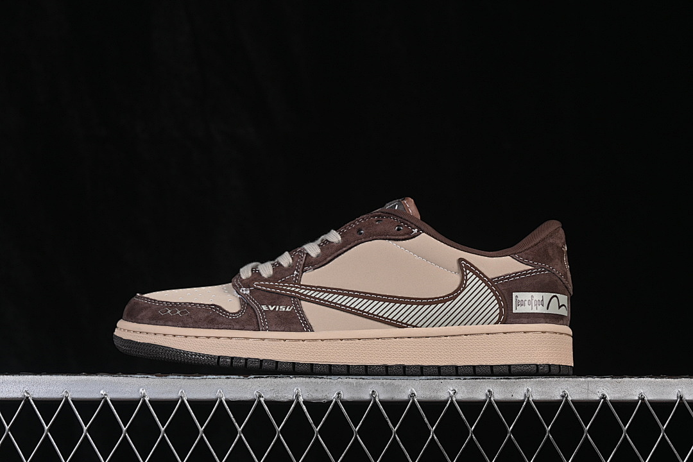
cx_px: 346
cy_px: 231
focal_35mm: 75
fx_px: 1444
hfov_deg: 27.0
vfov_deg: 18.2
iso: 160
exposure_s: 1/80
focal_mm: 50
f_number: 8
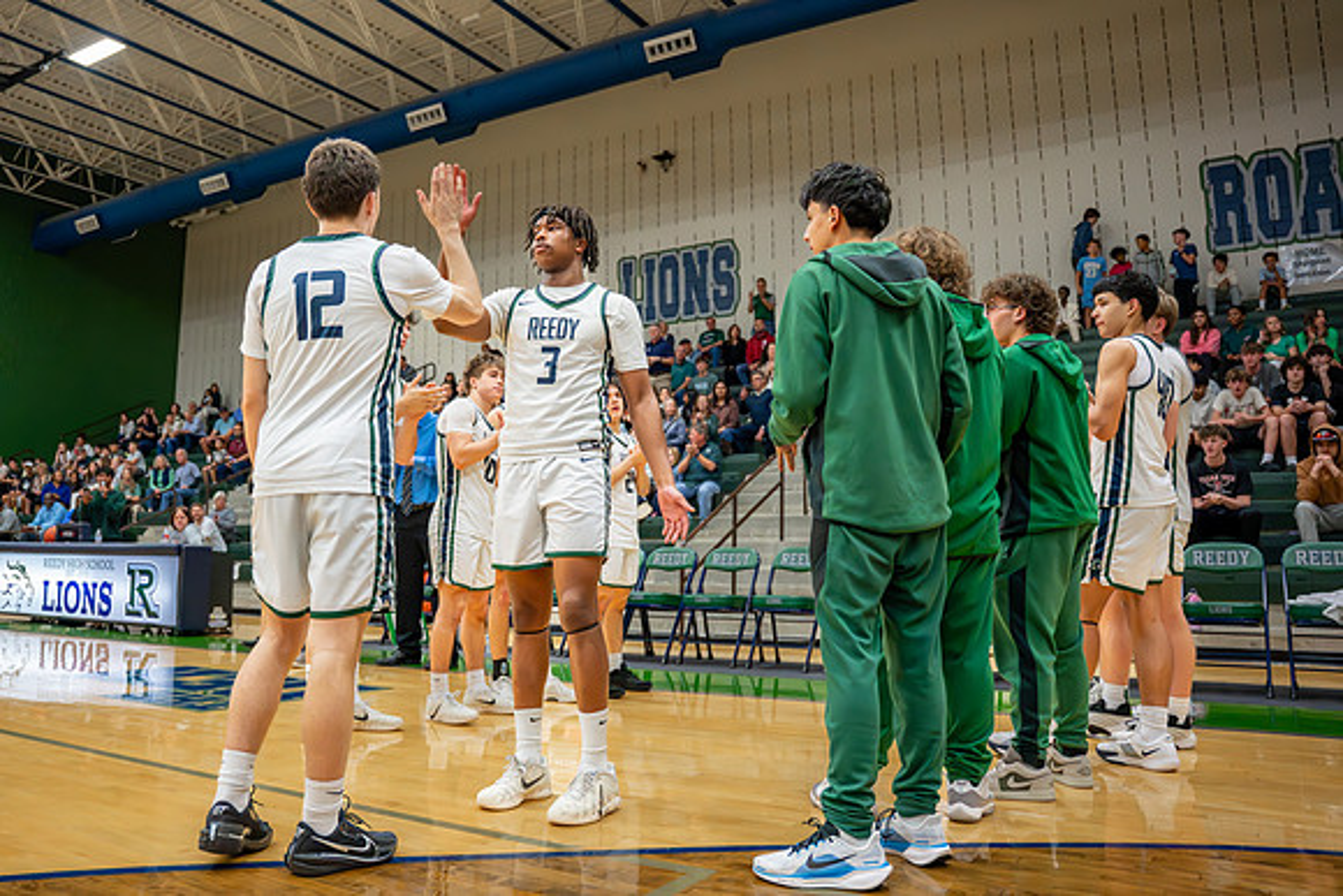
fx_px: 1052
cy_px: 406
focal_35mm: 28
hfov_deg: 64.8
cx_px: 573
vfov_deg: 46.1
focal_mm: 24
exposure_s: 1/1000
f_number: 2.8
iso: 6400
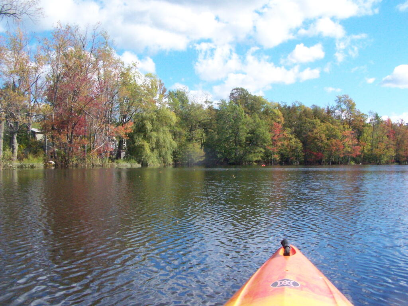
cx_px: 204
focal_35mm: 38
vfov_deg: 37.7
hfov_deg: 49.0
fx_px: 448
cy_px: 153
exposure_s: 1/1250
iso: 400
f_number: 5.6
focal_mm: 6.3
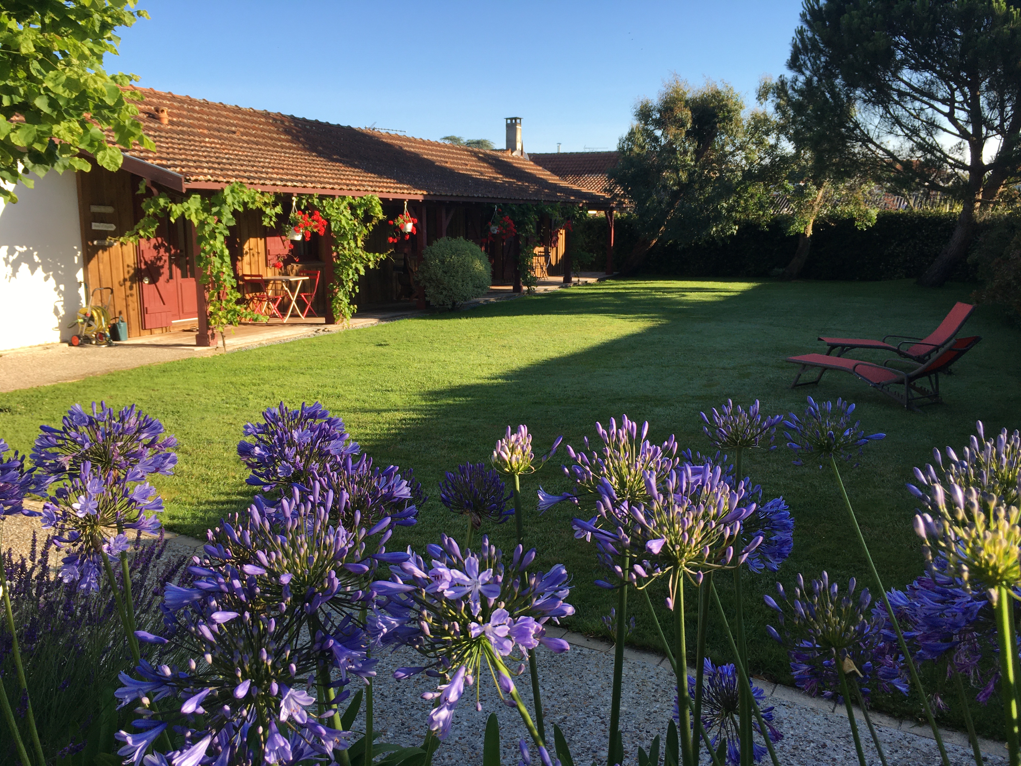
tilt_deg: -9.1
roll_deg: +0.2
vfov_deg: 48.2
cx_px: 510
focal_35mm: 29
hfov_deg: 61.7
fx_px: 855
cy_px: 383
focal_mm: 4.15
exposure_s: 1/545
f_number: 2.2
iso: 25
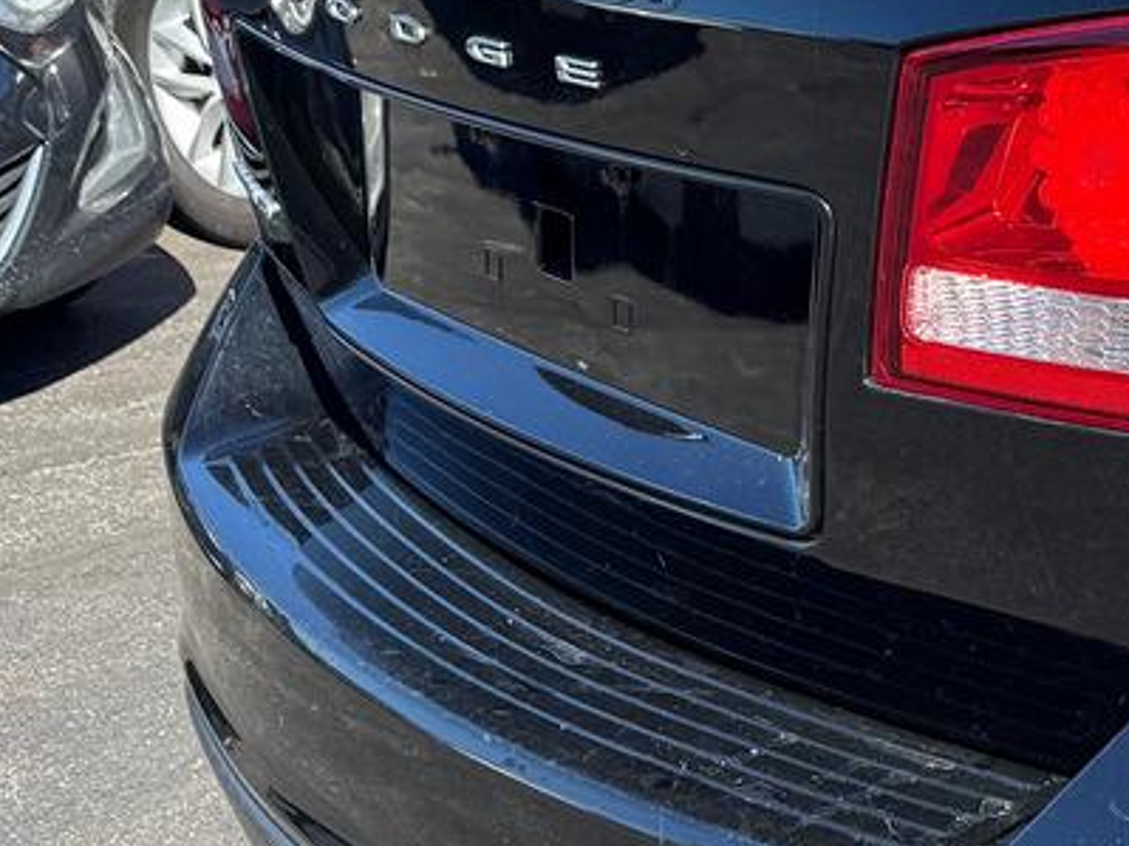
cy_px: 235
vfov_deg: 19.0
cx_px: 1805
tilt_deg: -14.7
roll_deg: +0.1
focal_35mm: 77
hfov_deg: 20.6
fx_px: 2511
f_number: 1.78
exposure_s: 1/1010
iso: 80
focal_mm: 6.76
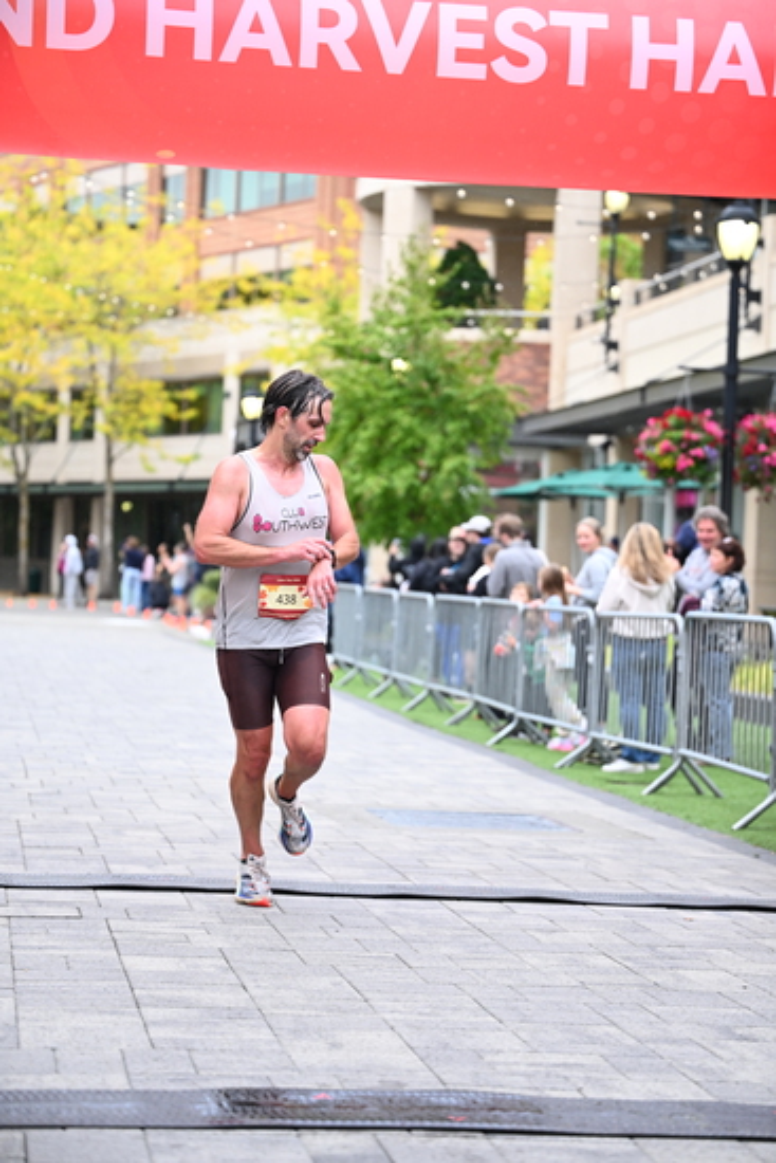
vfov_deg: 23.9
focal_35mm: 85
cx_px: 388
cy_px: 582
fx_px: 2746
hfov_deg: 16.1
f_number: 2.8
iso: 1250
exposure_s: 1/1600
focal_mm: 85
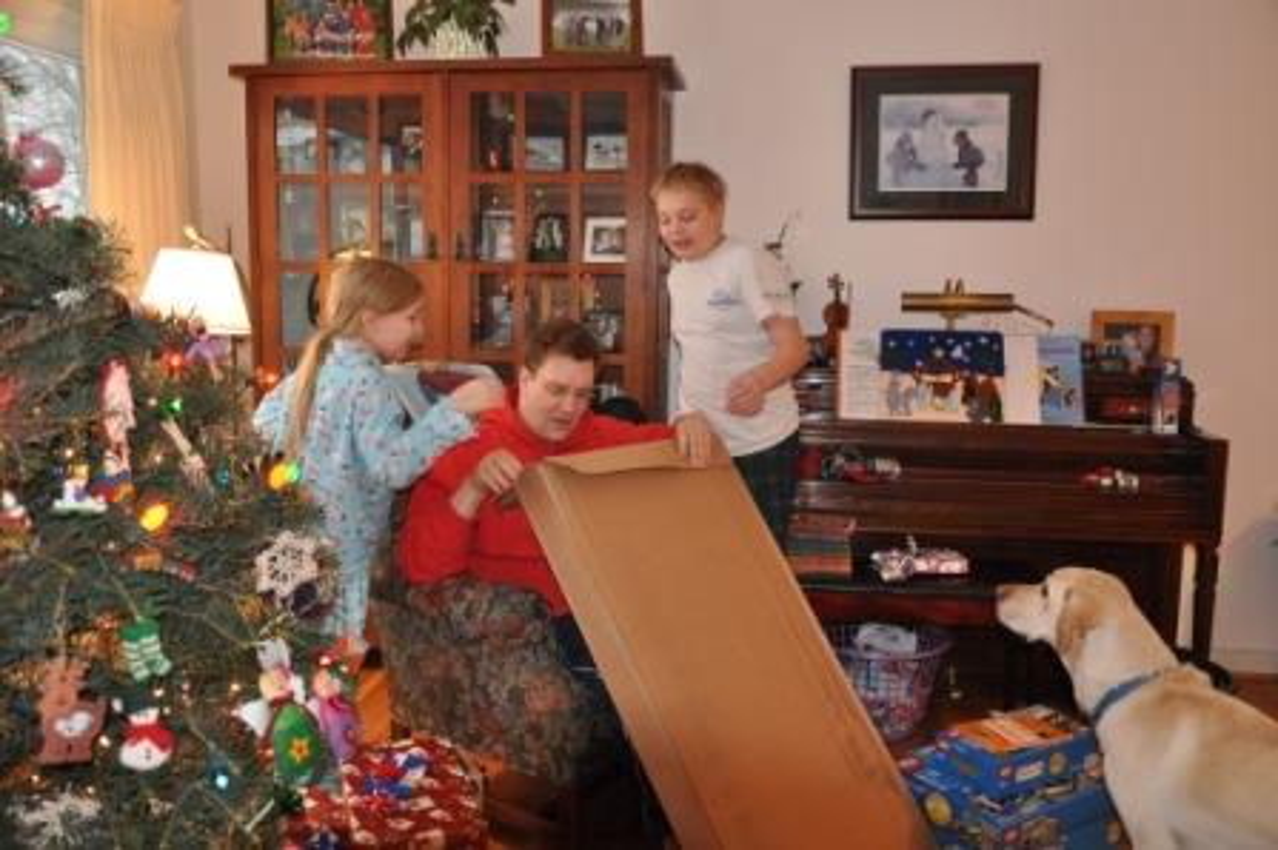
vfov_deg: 41.7
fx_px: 1117
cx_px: 639
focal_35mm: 32
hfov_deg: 59.5
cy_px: 425
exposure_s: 1/60
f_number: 3.8
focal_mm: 21
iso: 800
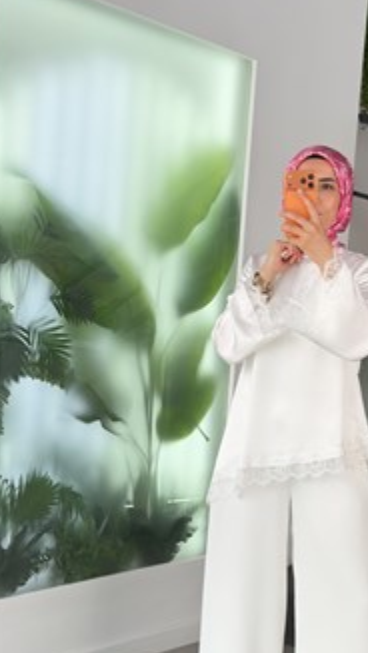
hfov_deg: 18.1
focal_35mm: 66
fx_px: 1145
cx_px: 298
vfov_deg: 31.9
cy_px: 356
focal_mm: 6.76
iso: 64
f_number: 1.78
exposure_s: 1/354
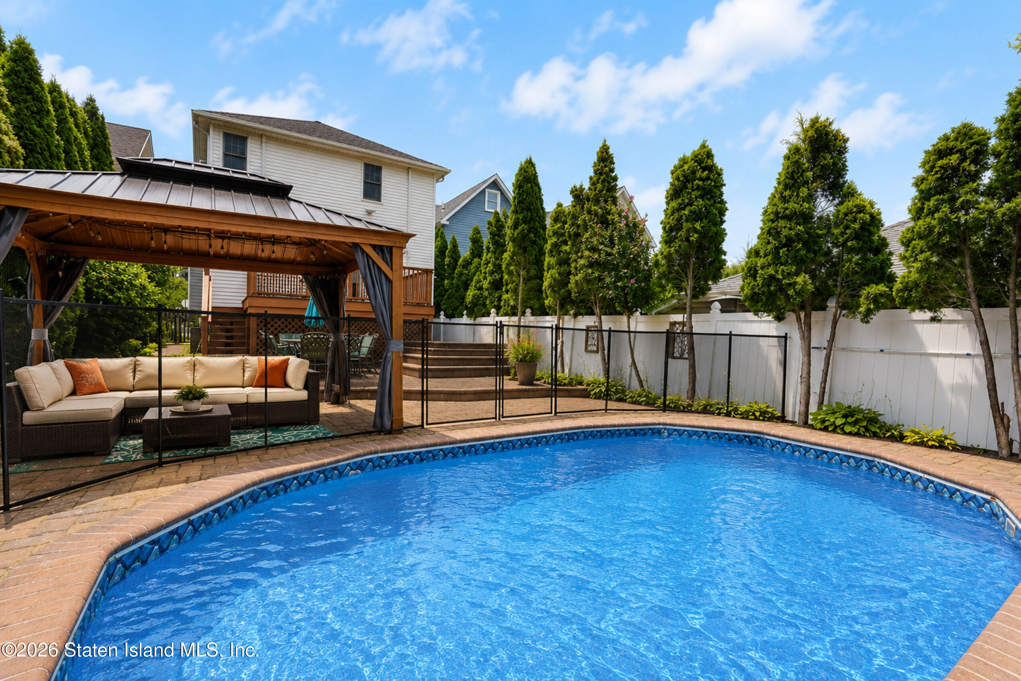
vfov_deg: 73.8
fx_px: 454
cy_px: 340
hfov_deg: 96.7
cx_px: 510
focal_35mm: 16
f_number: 7.1
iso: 100
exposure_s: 1/200
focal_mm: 16
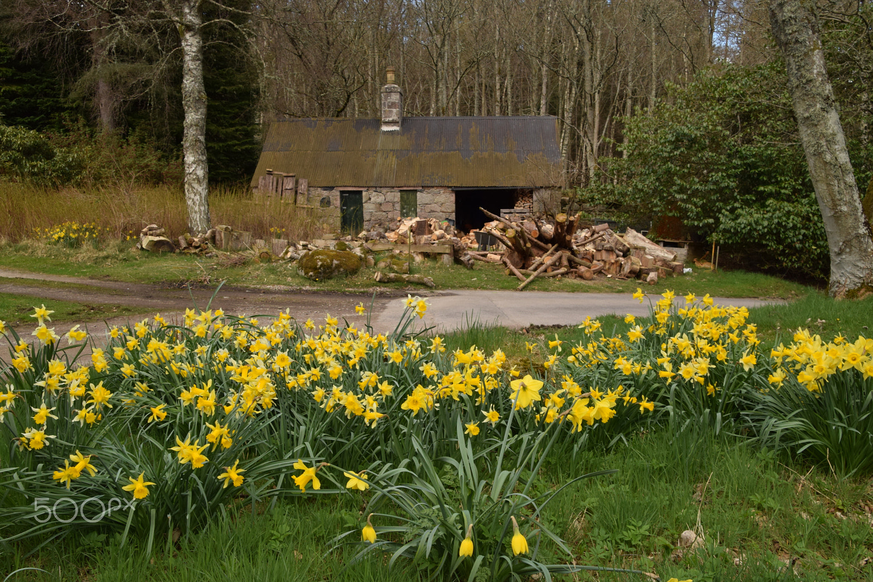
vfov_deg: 41.7
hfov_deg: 59.5
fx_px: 764
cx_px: 436
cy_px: 291
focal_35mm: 32
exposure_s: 1/160
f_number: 14
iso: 400
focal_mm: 21
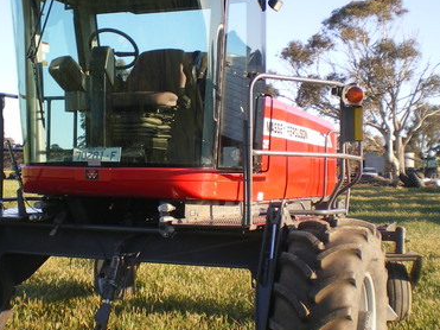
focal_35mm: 64
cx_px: 157
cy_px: 166
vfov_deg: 22.9
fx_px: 813
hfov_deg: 30.1
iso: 50
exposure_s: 1/100
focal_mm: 6.3
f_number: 4.6
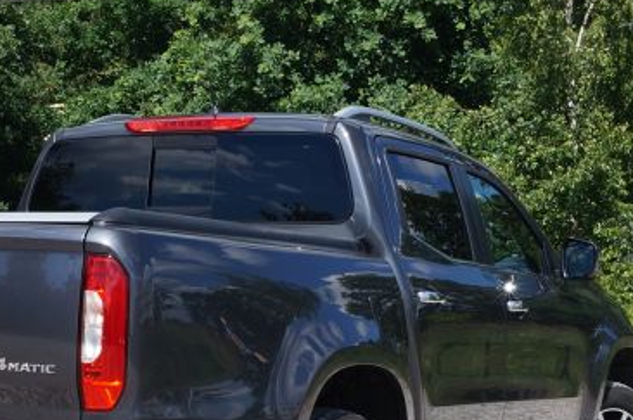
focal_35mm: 84
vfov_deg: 16.2
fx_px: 1475
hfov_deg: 24.0
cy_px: 257
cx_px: 176
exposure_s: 1/125
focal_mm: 20
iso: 100
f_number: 13
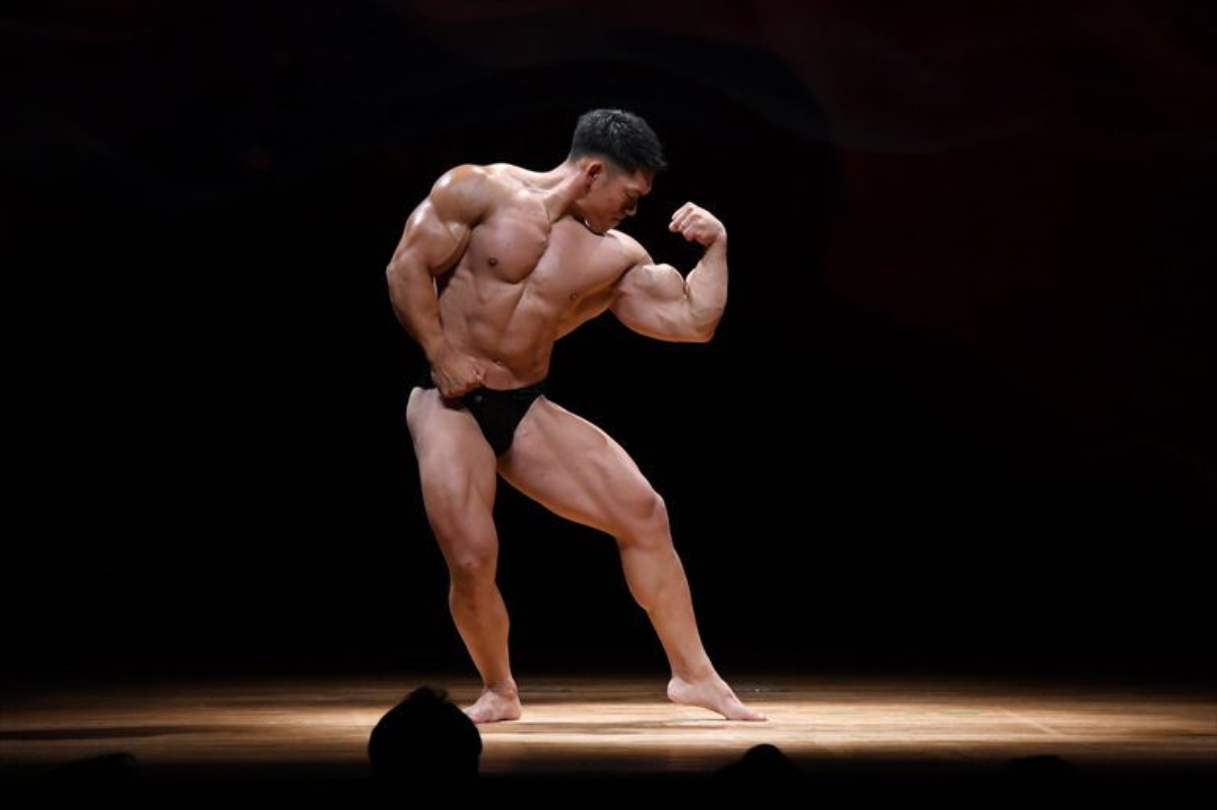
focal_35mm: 240
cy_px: 405
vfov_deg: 5.7
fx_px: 8109
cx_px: 608
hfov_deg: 8.6
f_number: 5.6
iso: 3200
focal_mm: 160
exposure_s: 1/400
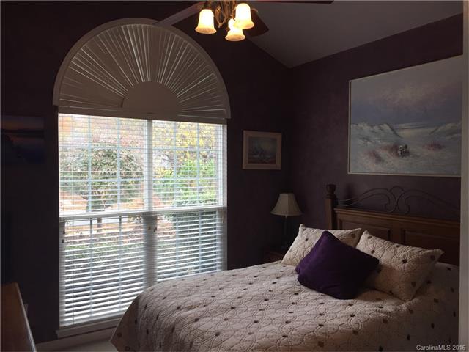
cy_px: 176
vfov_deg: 48.2
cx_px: 234
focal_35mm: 29
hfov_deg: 61.7
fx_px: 393
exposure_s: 1/120
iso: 50
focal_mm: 4.15
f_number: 2.2
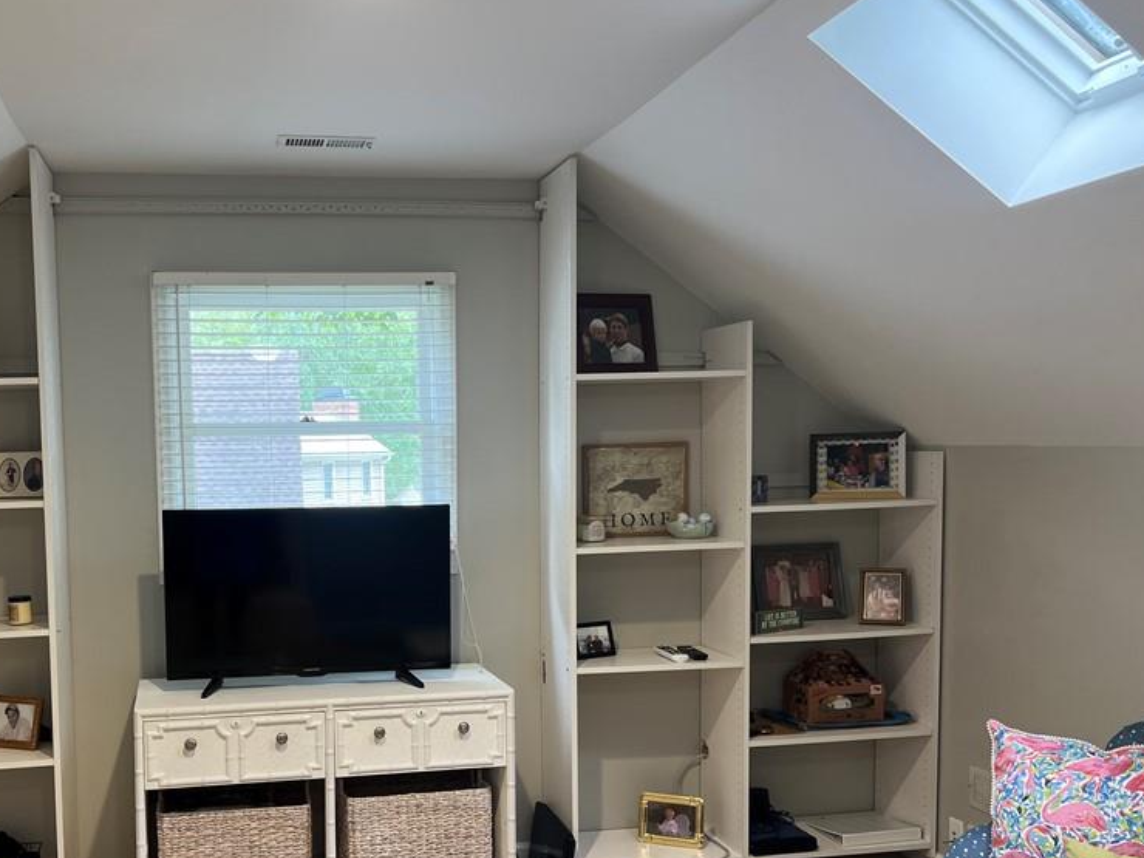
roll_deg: +1.4
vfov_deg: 39.4
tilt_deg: -5.4
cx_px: 374
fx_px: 1190
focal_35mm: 36
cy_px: 535
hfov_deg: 50.4
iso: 80
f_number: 1.5
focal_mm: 5.7
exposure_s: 1/60
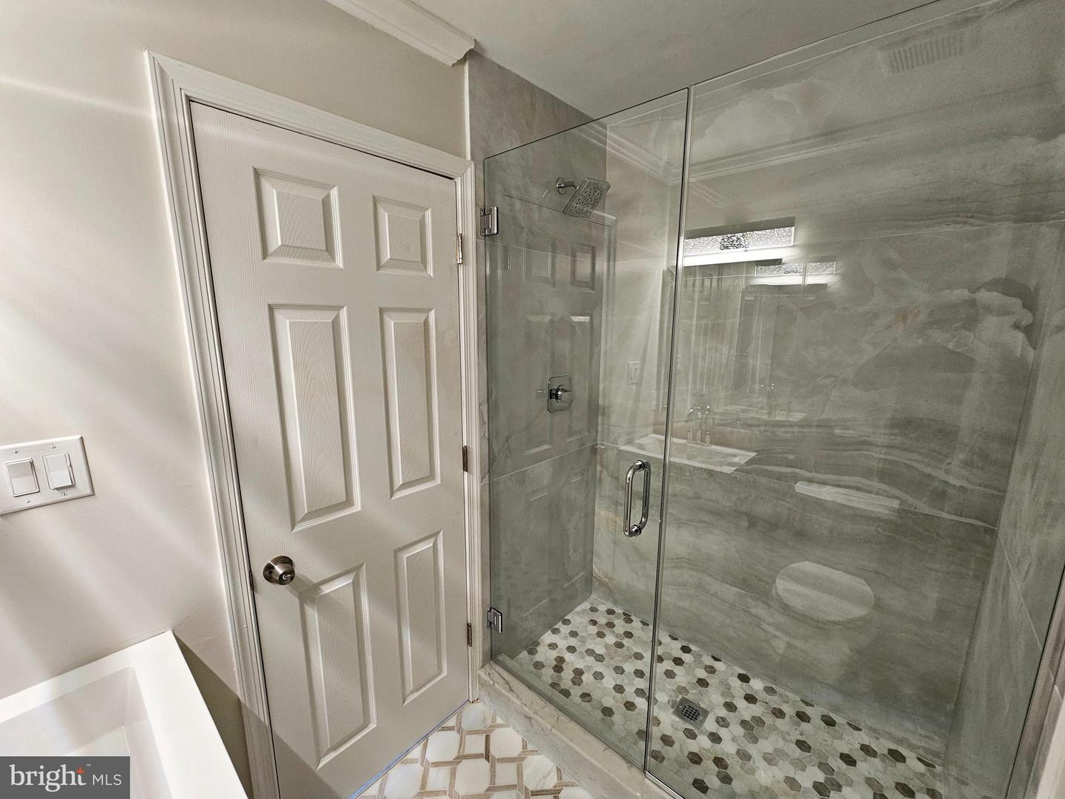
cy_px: 400
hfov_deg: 106.2
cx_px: 532
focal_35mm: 13
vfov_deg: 89.9
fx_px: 400
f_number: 2.2
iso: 160
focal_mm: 2.2
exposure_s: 1/60.2
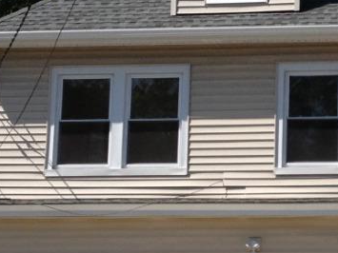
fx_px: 1445
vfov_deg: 10.0
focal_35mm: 148
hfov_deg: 13.1
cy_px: 148
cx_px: 366
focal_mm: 4.28
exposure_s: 1/1972
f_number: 2.4
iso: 50
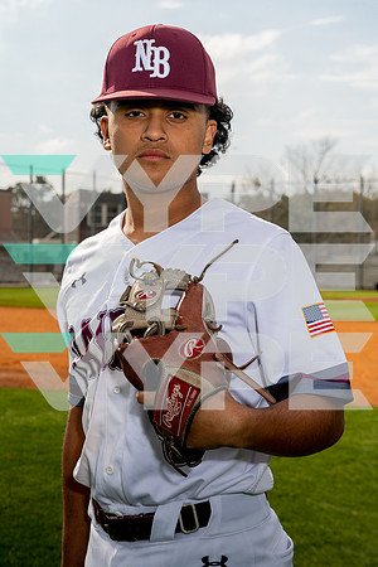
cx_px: 189
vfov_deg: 30.1
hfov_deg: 20.3
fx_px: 1055
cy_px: 284
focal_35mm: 67
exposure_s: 1/250
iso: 100
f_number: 8
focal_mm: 67
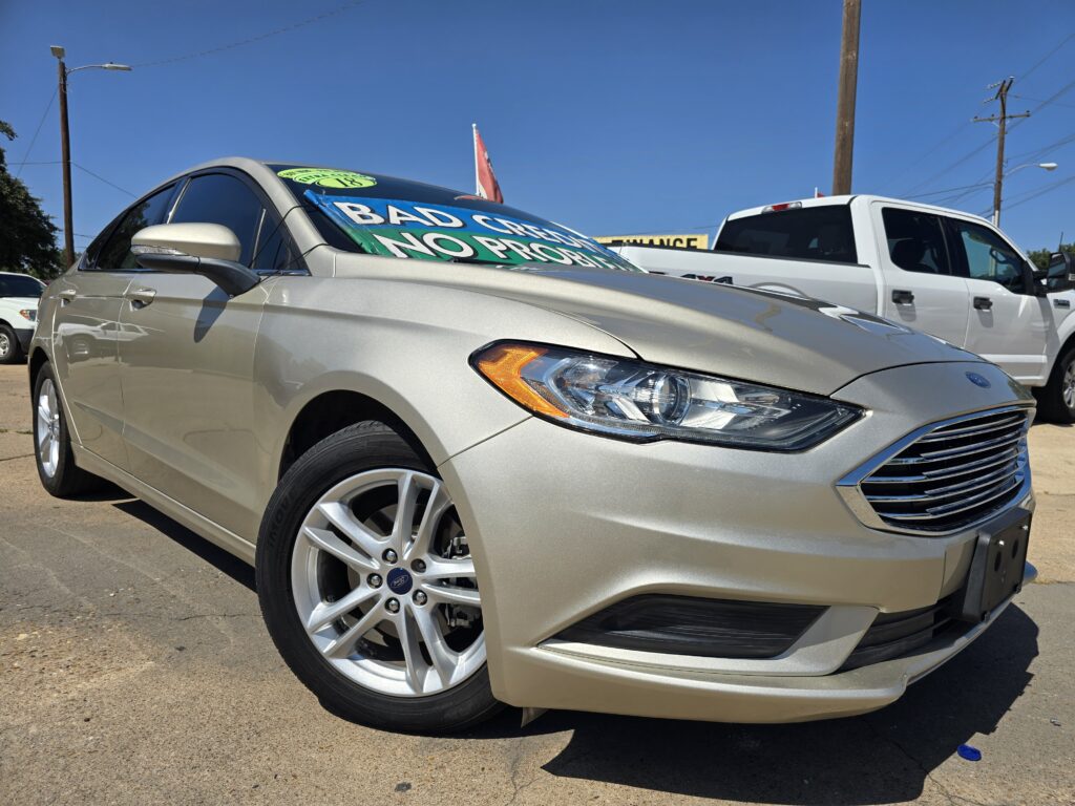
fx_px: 714
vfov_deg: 58.9
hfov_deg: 73.9
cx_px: 538
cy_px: 403
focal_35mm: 23
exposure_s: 1/1350
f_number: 1.7
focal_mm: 6.3
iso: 12
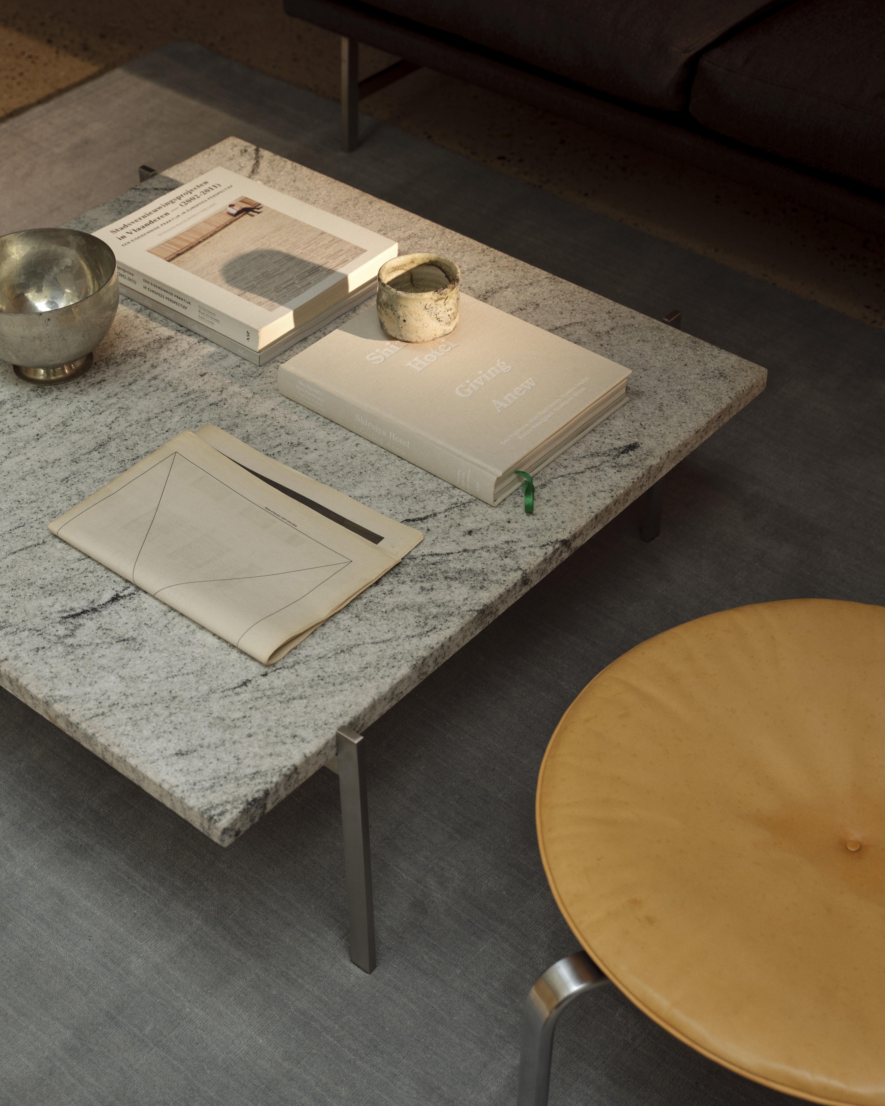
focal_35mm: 54
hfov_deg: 28.1
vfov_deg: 34.7
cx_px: 438
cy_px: 523
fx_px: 1768
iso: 200
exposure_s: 1/8
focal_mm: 64
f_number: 8
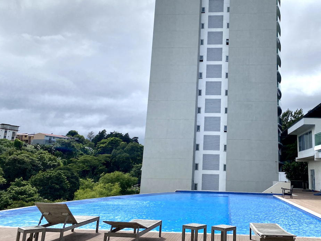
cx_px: 220
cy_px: 95
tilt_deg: +14.0
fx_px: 334
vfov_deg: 39.5
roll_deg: -2.9
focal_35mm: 36
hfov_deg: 50.2
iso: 32
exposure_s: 1/6061
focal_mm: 4.25
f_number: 1.8
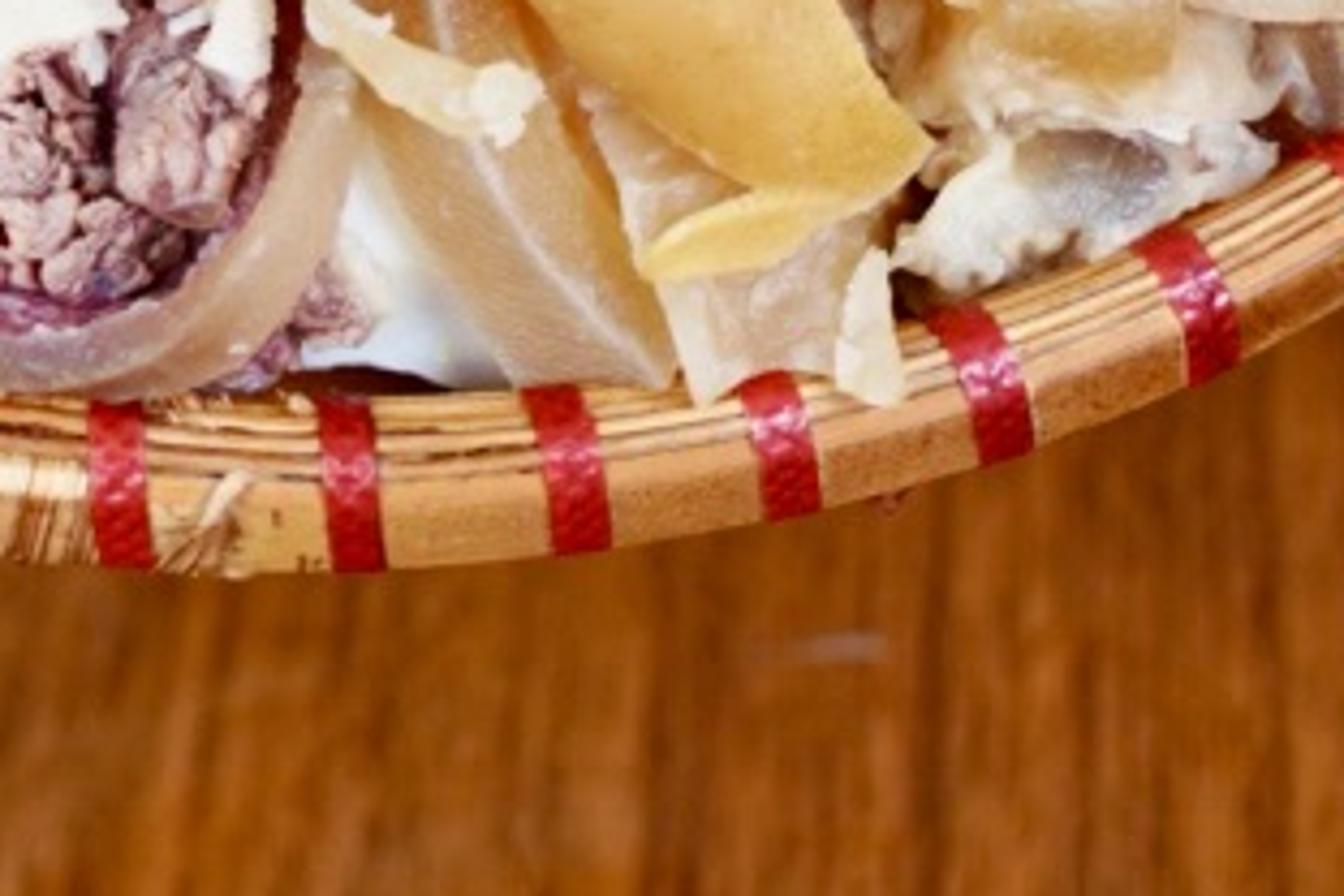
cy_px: -1422
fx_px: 9669
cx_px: 129
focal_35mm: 259
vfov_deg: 5.1
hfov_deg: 7.9
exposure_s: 1/125
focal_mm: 50
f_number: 4
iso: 250
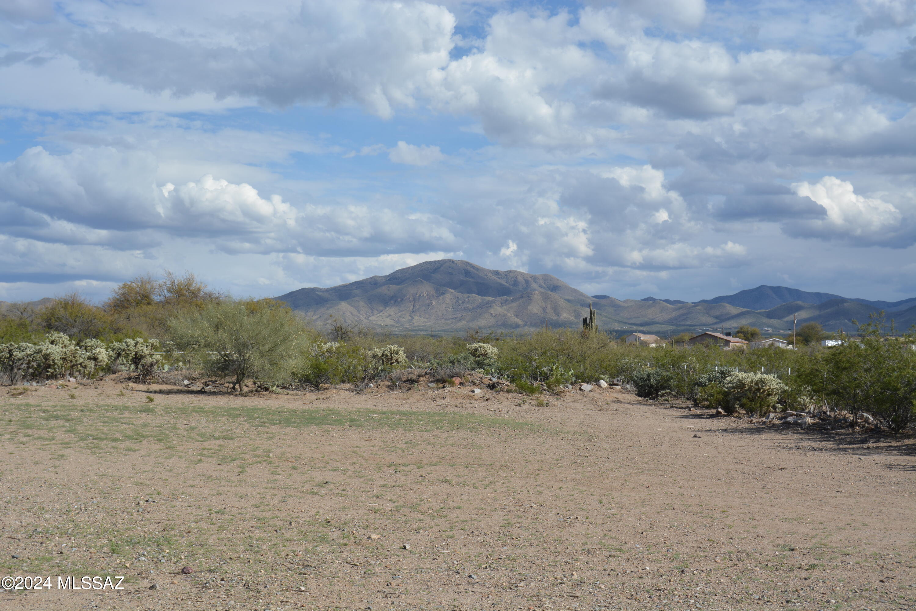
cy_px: 306
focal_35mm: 57
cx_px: 458
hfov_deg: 35.1
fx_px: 1450
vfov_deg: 23.8
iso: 100
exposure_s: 1/320
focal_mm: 38
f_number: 9
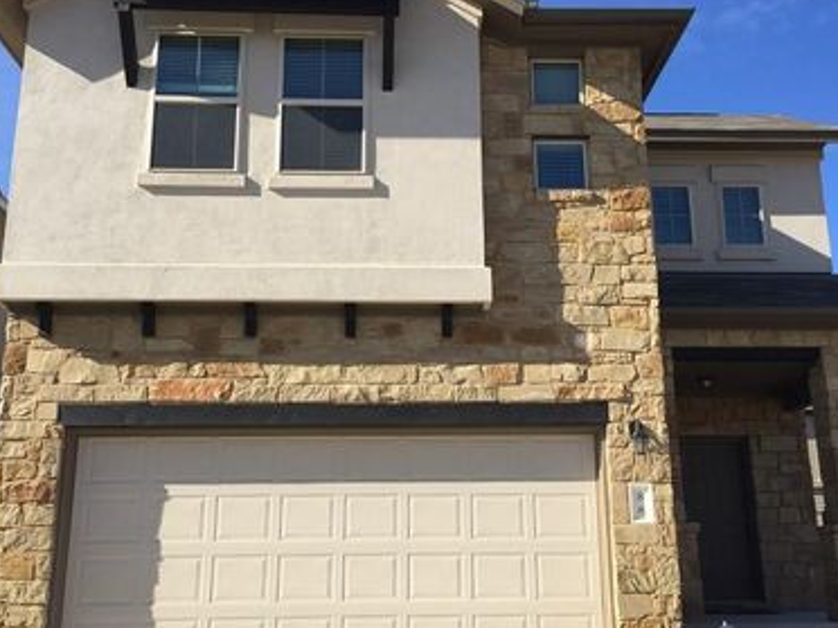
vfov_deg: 36.8
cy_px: 298
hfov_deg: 47.8
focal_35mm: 39
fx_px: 944
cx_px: 439
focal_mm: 4.15
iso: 32
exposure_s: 1/1721
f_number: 2.2
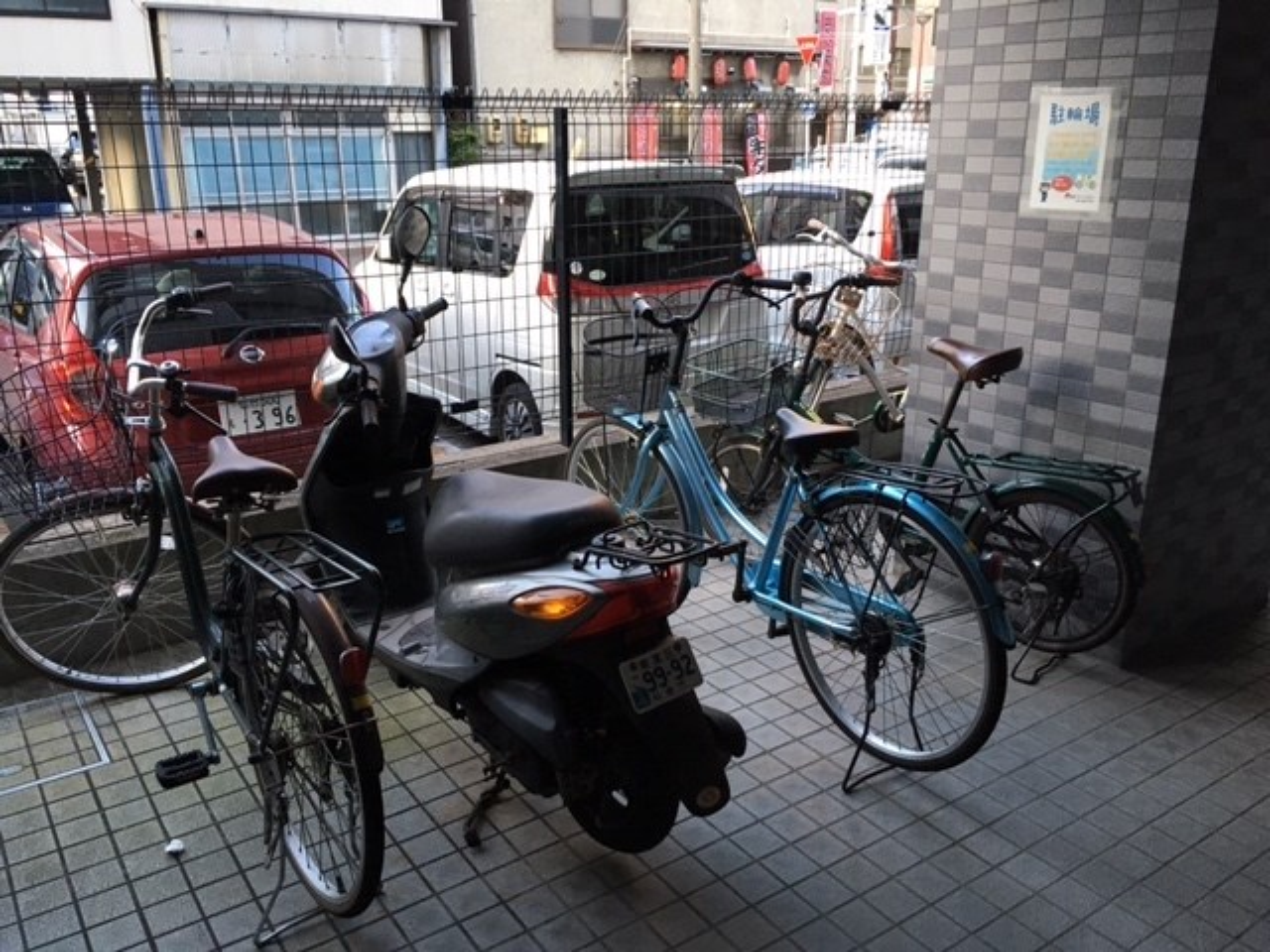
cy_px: 476
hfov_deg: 61.7
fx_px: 1064
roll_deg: -1.9
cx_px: 635
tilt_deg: -18.1
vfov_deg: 48.2
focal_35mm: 29
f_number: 2.2
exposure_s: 1/30
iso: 40
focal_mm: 4.15
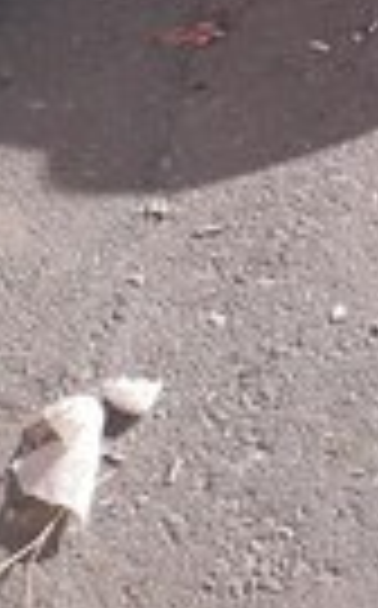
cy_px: -252
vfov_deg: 18.1
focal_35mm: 105
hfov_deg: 11.7
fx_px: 1736
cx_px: 616
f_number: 1.9
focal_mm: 3.6
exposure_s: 1/1106
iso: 40
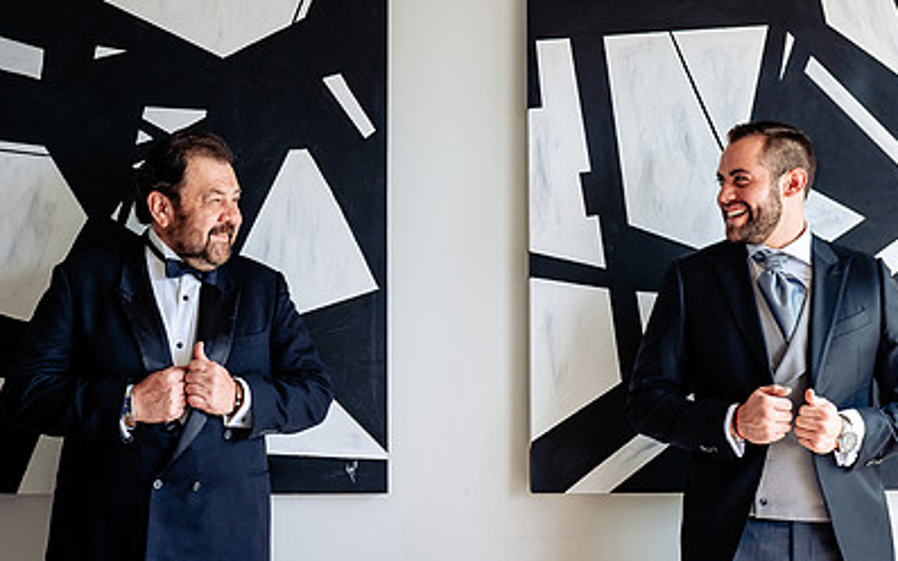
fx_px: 1419
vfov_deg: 22.0
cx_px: 451
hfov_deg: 35.1
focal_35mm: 58
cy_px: 97
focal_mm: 35
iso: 500
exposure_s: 1/250
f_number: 4
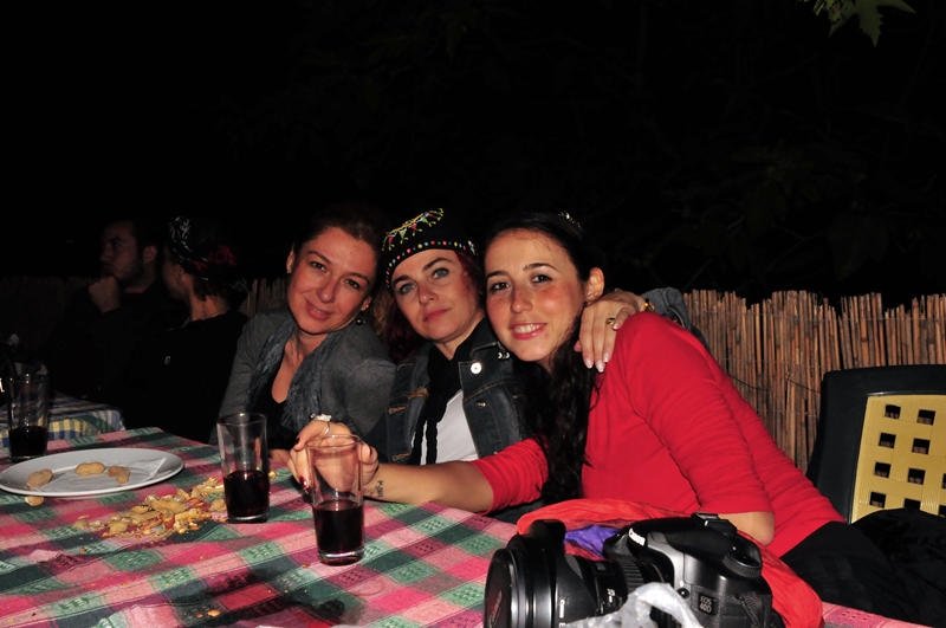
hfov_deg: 57.3
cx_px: 473
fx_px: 866
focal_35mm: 33
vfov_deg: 39.9
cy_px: 314
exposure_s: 1/60
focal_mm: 22
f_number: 14
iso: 1000
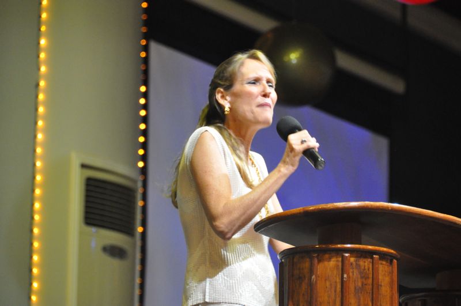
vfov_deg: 4.6
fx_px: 3836
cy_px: 153
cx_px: 230
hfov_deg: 6.9
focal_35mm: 300
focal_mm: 200
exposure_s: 1/30
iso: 2500
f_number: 5.6
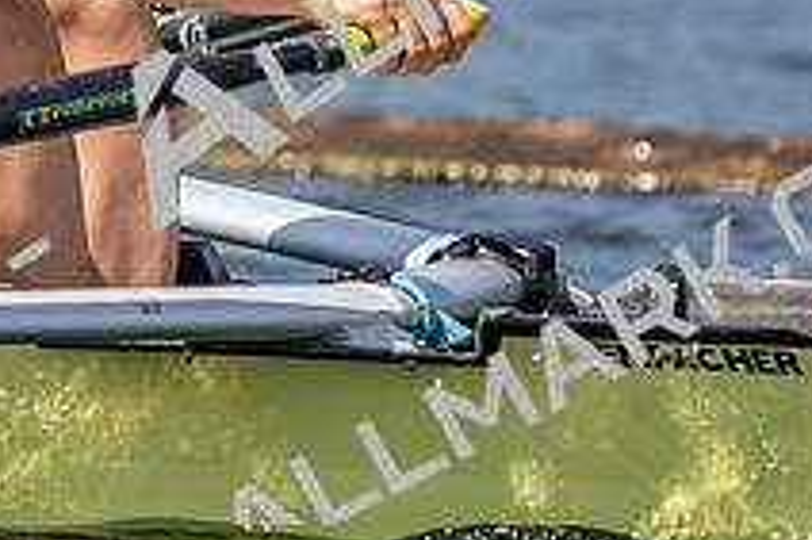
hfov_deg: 1.9
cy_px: -132
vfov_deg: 1.2
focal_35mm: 1107
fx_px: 24949
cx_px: -195
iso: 250
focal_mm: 404
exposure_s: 1/2000
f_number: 6.3
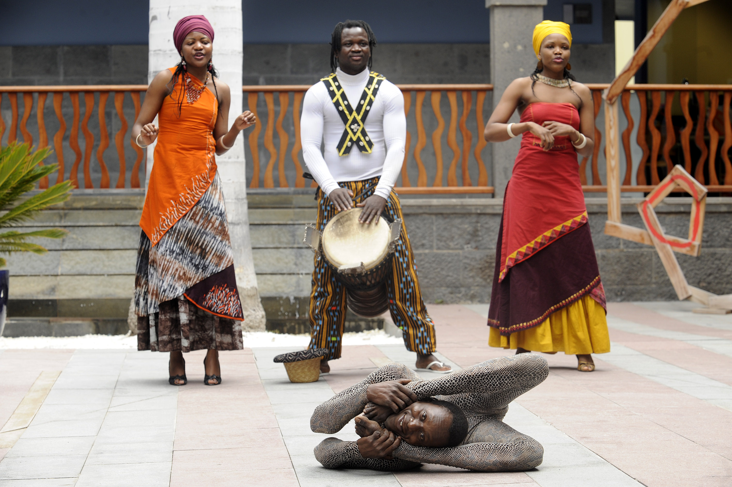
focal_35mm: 100
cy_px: 244
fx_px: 2032
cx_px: 366
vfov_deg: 13.7
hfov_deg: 20.4
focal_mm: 100
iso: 500
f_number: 8
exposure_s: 1/250
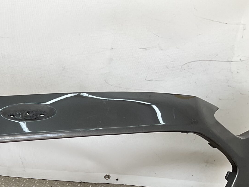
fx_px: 496
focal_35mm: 69
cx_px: -27
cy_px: 221
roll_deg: -2.1
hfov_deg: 26.0
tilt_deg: -28.3
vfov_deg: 20.1
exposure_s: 1/164
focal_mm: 3
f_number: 1.8
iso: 16
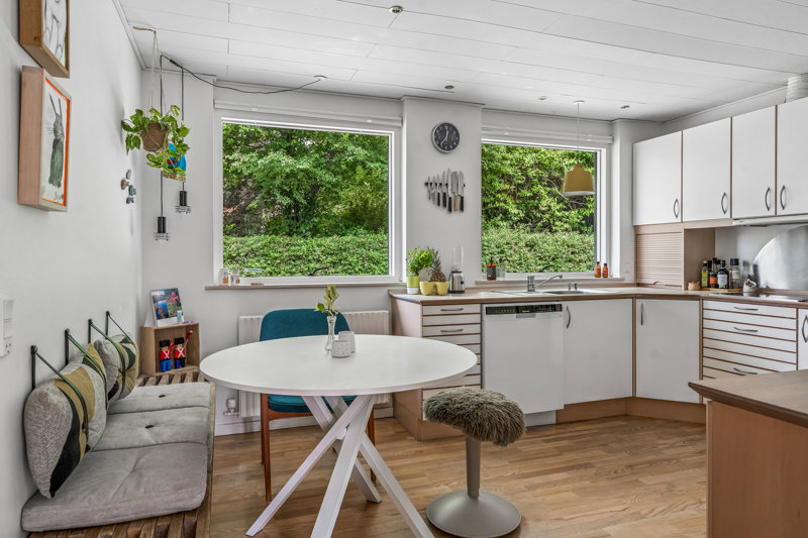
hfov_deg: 78.6
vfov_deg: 57.2
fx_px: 494
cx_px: 404
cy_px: 269
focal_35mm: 22
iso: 800
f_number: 7.1
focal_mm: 22
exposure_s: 1/80
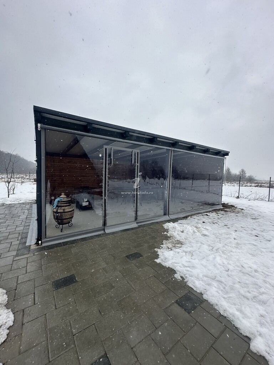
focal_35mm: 14
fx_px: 148
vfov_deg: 102.1
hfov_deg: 85.7
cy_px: 182
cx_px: 137
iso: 50
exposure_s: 1/716
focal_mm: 2.22
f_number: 2.2
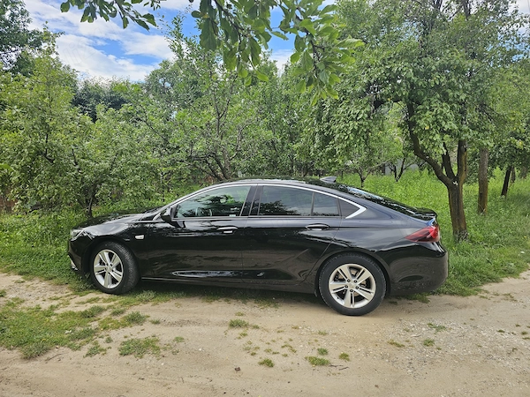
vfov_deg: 58.9
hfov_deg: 73.9
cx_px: 265
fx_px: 352
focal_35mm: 23
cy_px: 198
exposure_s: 1/176
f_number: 1.7
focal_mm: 6.3
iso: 10
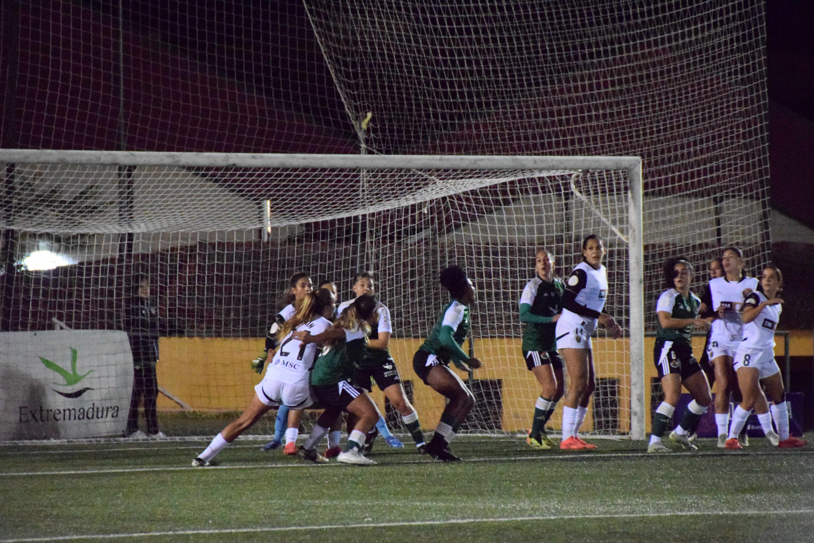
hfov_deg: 6.9
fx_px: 6783
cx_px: 407
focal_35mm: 300
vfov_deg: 4.6
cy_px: 272
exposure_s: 1/200
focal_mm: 200
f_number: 5.6
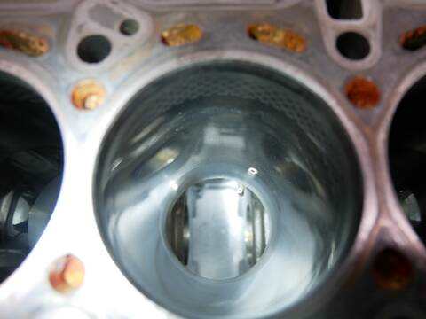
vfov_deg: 56.8
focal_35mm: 24
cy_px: 160
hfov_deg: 71.6
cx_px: 213
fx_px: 295
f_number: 3.5
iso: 800
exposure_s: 1/60
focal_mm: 12
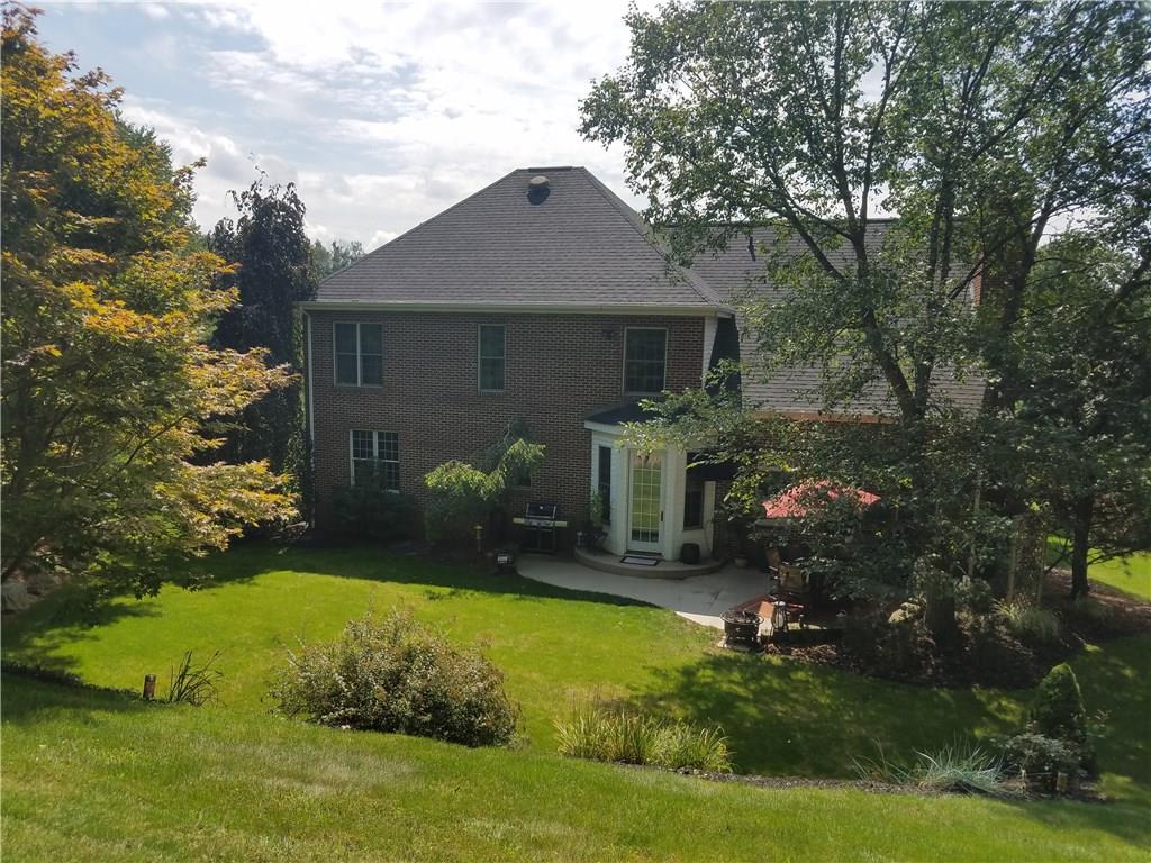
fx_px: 865
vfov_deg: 53.1
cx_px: 576
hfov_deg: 67.3
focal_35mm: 26
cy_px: 432
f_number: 1.7
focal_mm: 4.2
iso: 50
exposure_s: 1/3072
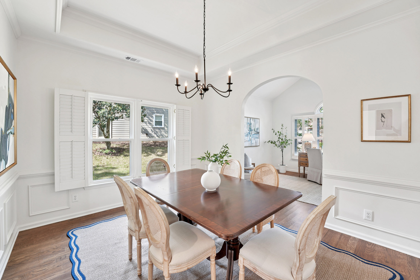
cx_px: 210
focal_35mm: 14
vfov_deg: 81.2
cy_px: 140
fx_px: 163
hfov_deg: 104.3
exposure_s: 1/5
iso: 100
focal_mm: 14
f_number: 8
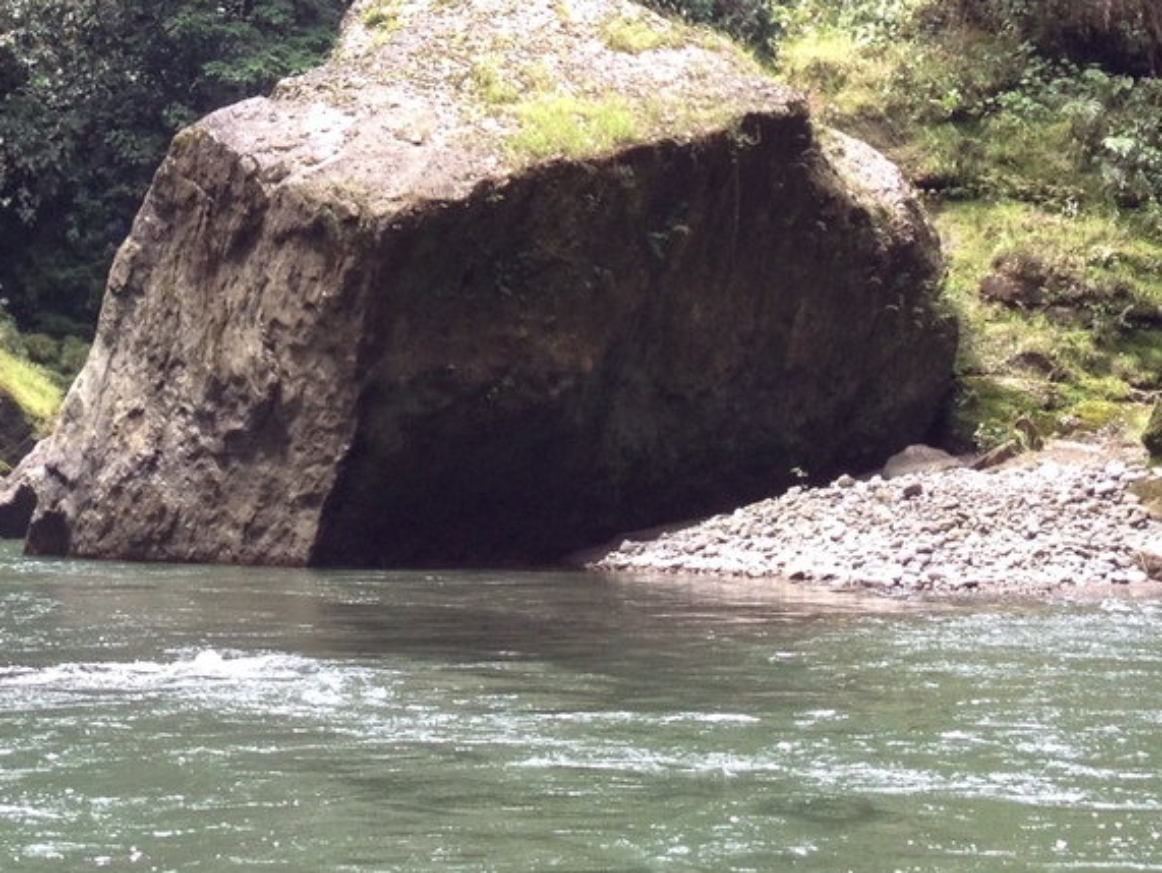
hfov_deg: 19.9
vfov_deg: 14.5
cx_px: 283
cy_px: -240
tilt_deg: +9.6
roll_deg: +0.1
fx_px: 3292
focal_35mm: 98
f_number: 2.4
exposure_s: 1/172
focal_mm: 4.28
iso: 50
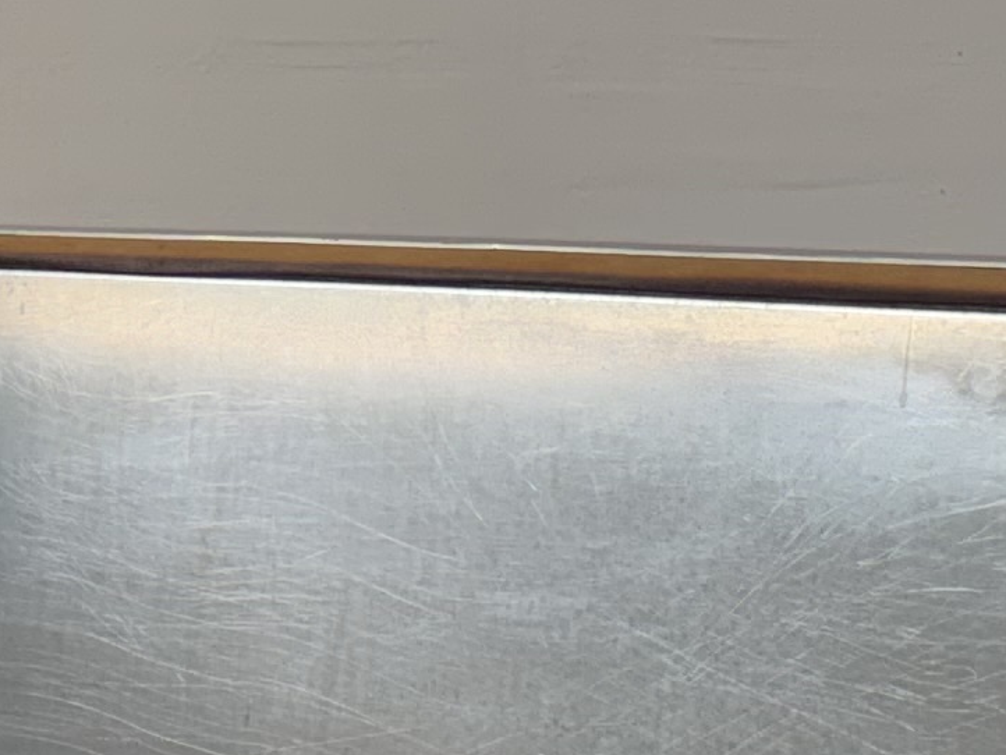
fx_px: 3896
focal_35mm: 134
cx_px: -966
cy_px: 1027
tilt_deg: -12.3
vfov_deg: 10.8
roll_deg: +0.0
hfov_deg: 12.9
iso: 64
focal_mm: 6.76
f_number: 1.78
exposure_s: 1/150
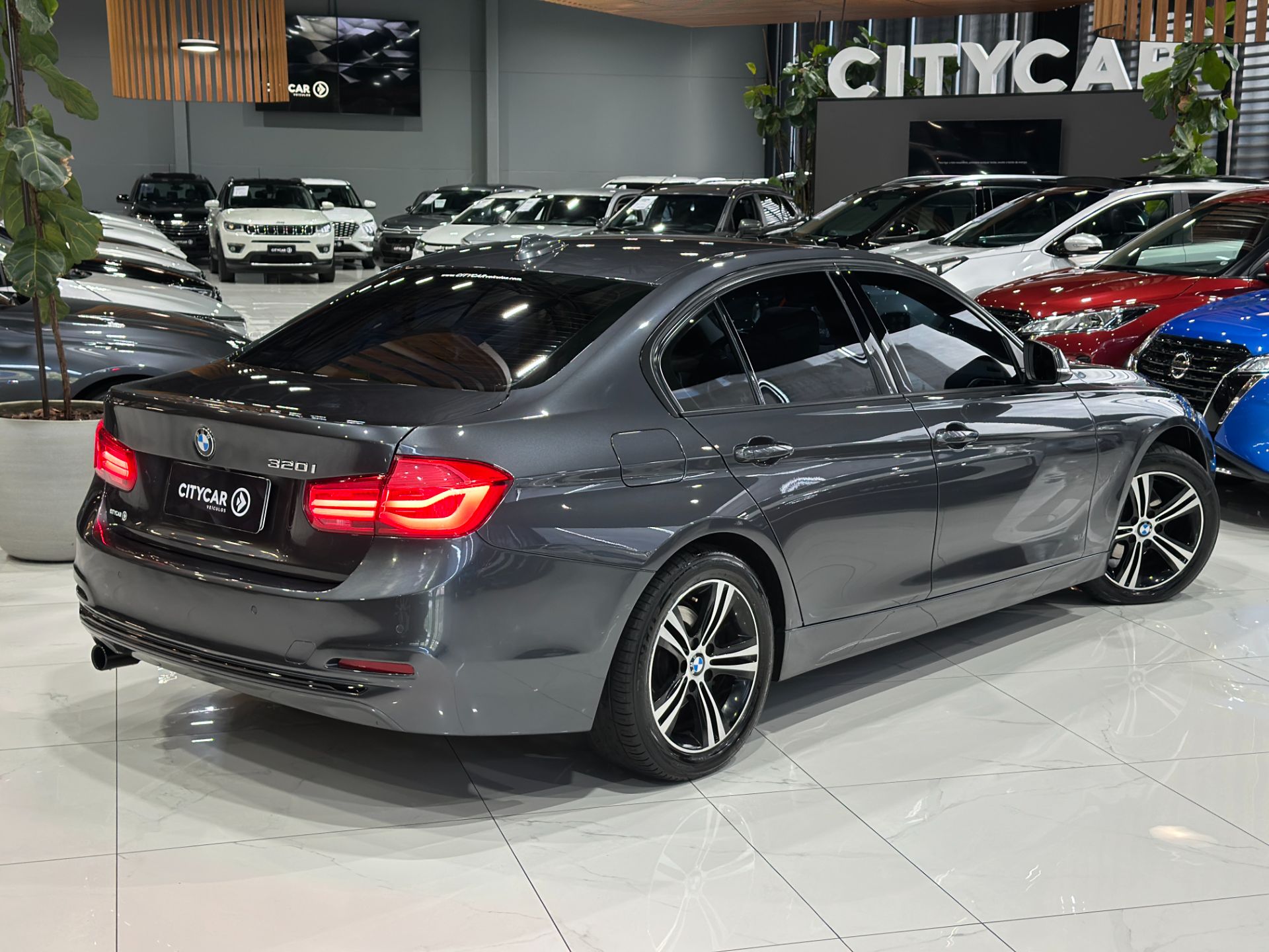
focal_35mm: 48
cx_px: 634
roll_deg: -1.0
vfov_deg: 30.3
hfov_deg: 39.7
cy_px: 476
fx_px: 1760
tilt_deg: -9.7
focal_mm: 6.86
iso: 125
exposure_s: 1/60
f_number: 1.78
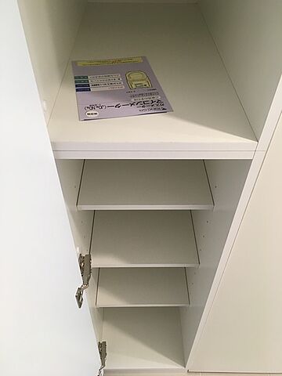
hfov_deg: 48.2
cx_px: 141
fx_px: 315
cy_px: 188
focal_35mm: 29
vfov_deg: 61.7
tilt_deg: -45.5
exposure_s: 1/30
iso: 80
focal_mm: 4.15
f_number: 2.2
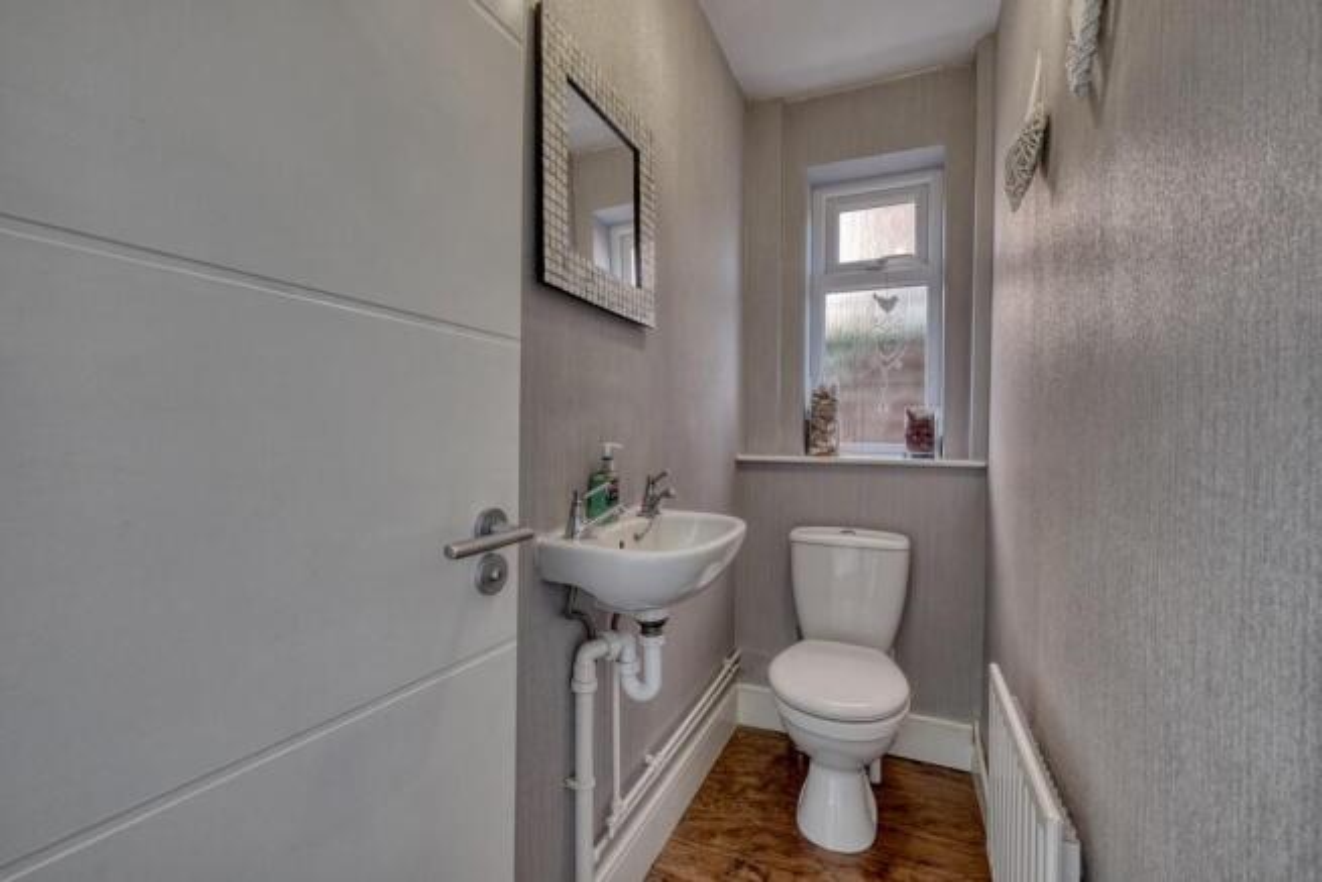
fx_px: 551
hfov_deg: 100.4
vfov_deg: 77.4
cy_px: 441
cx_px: 661
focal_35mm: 15
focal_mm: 10
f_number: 8
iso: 800
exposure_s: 1/4
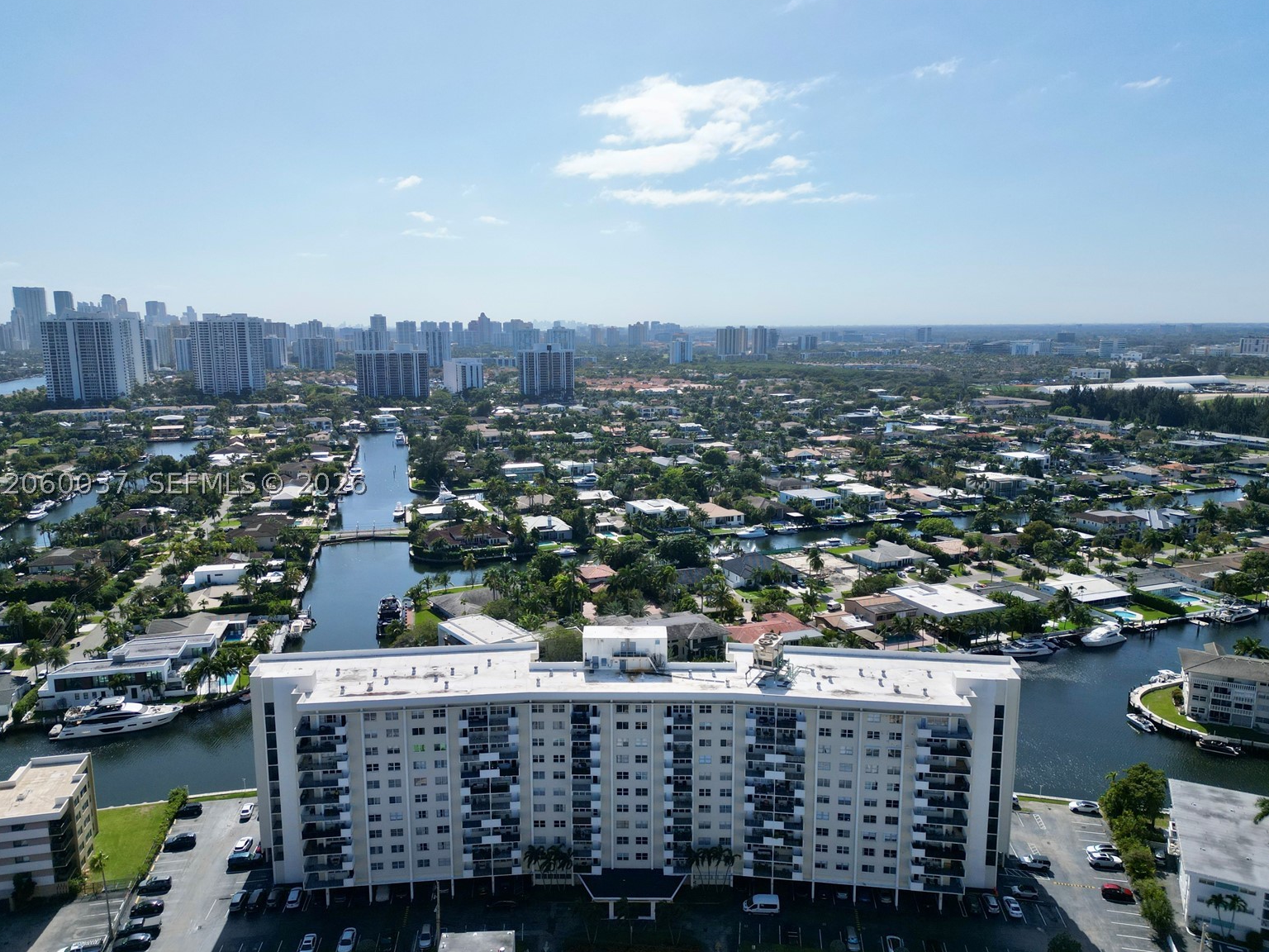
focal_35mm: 25
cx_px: 620
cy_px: 483
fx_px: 916
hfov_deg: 69.4
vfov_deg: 54.9
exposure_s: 1/5000
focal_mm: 6.72
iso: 130
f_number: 1.7
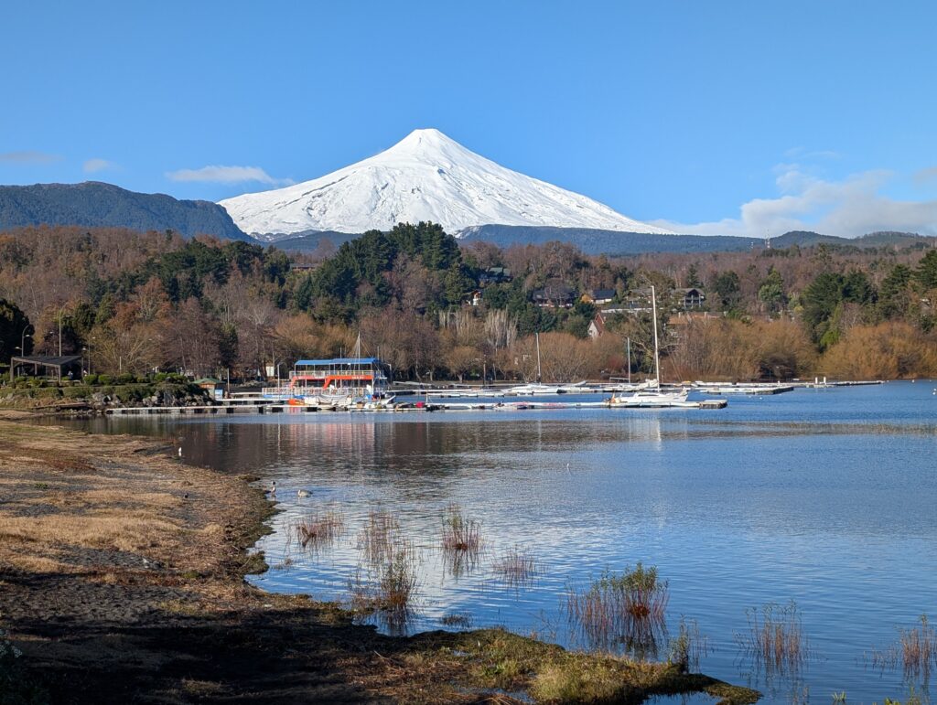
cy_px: 352
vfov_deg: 29.7
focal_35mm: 49
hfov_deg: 38.9
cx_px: 468
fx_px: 1328
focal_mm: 6.9
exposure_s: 1/1812
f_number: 1.68
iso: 20
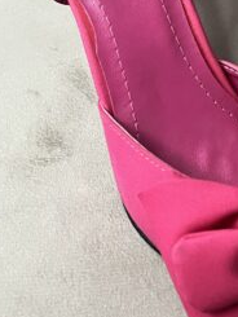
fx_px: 779
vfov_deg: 22.6
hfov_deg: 16.2
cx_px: 331
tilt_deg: -49.8
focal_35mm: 85
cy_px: 47
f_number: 1.5
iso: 400
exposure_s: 1/50
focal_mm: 5.7
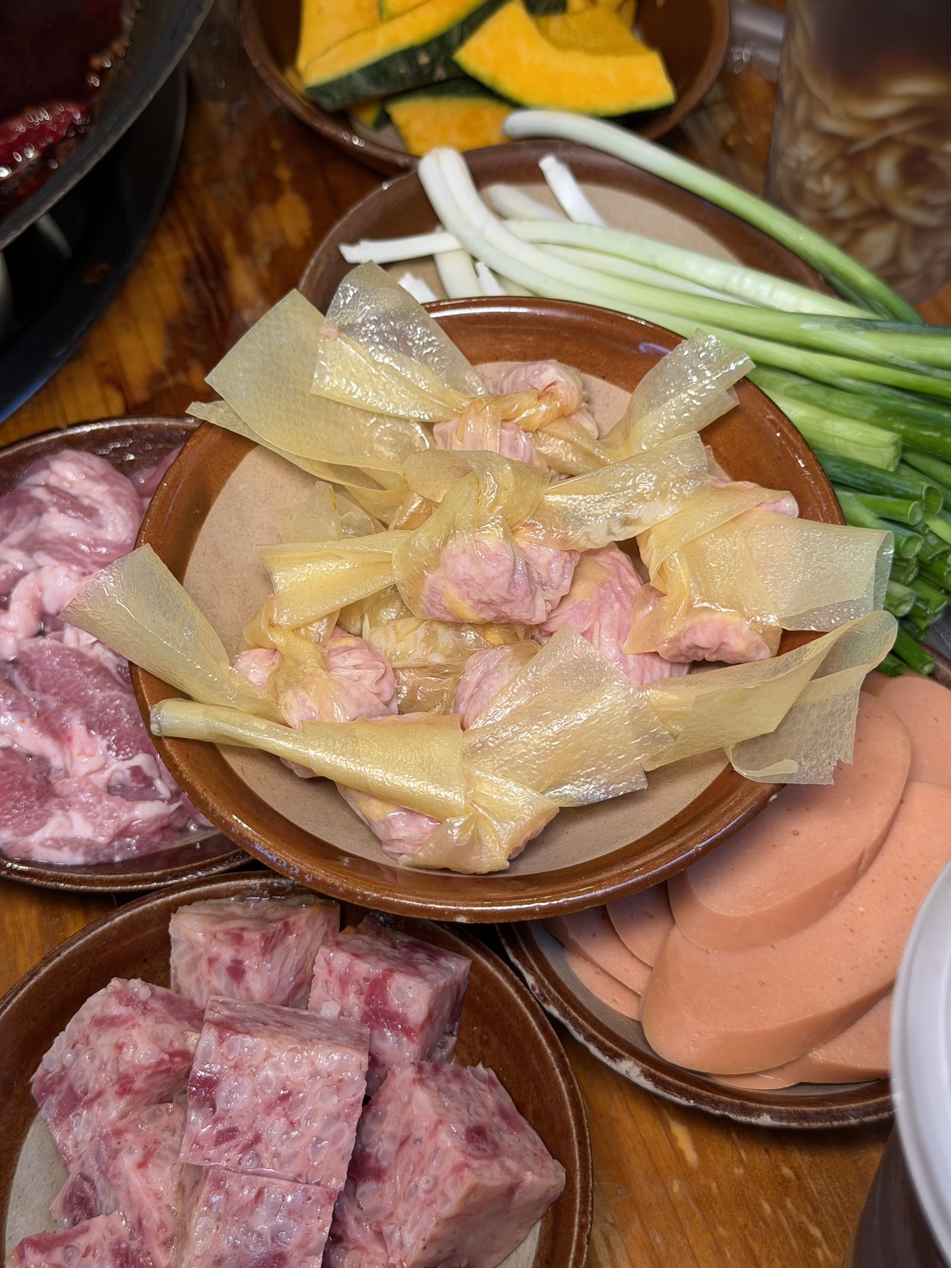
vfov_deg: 39.7
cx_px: 476
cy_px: 634
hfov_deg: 30.3
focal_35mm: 48
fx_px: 1758
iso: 64
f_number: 1.78
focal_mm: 6.76
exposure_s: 1/100
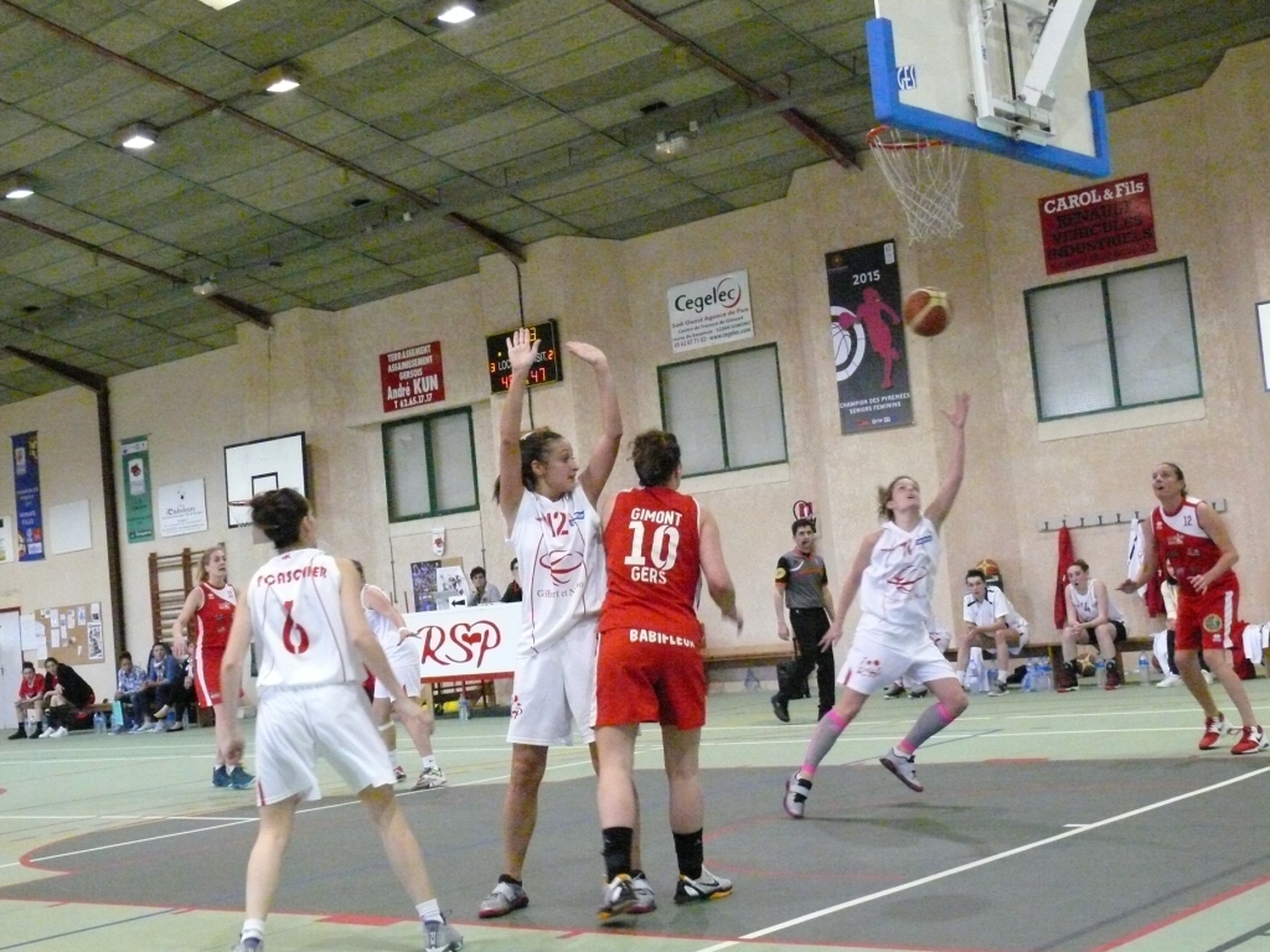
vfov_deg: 29.7
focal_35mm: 49
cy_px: 476
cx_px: 635
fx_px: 1798
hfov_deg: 38.9
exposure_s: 1/125
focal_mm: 10.5
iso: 1600
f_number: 4
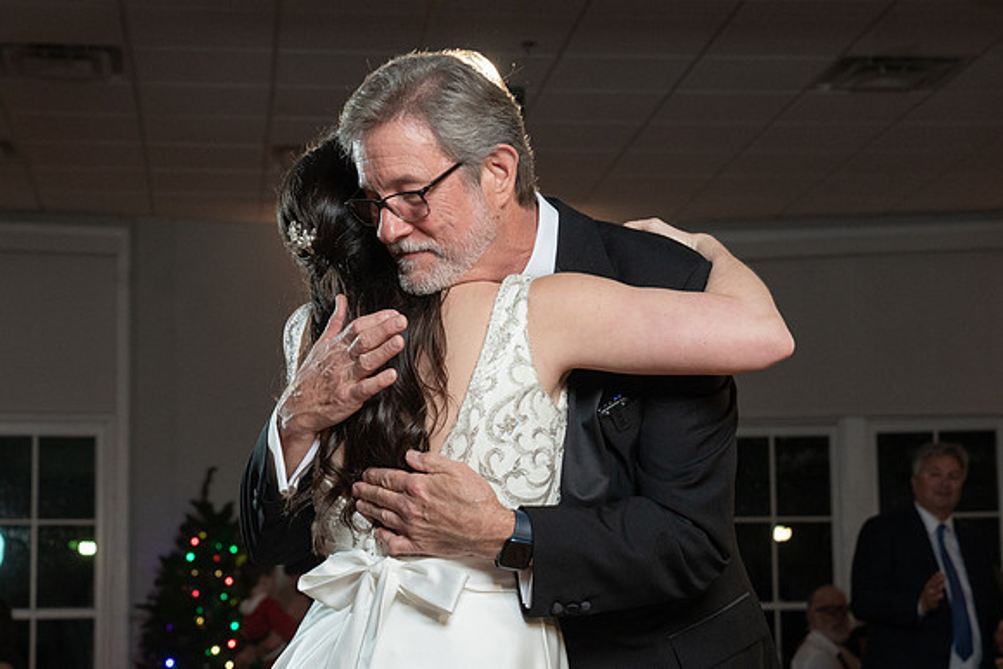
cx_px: 453
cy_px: 415
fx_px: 2334
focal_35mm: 84
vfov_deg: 16.3
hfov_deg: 24.2
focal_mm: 64
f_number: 5.6
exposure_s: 1/200
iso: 2000
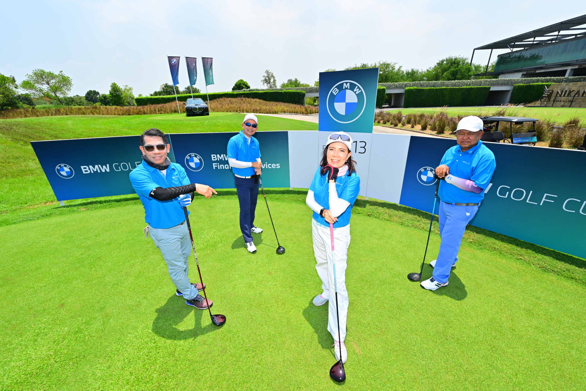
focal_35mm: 14
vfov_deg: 81.2
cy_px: 196
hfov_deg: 104.3
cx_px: 293
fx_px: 228
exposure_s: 1/160
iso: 100
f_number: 10
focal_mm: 14
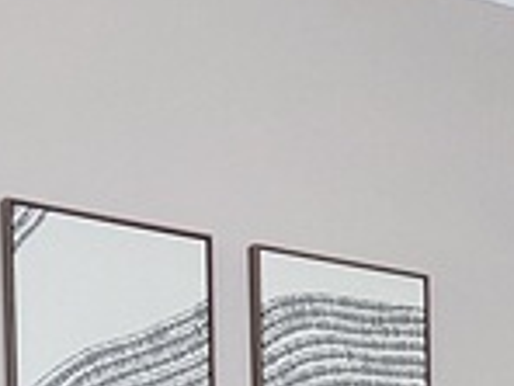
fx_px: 1737
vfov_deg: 11.1
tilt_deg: -1.4
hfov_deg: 15.5
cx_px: 776
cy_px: 842
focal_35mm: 117
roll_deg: +1.5
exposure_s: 1/60
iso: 320
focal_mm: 5.7
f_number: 1.5
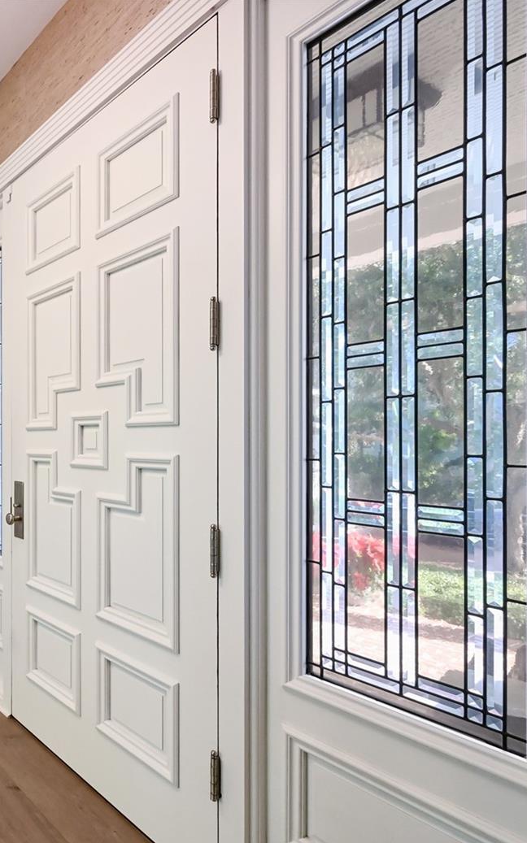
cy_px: 432
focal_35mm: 22
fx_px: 506
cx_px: -39
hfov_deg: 43.8
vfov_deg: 79.6
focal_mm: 14
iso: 3200
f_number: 8
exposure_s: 1/50
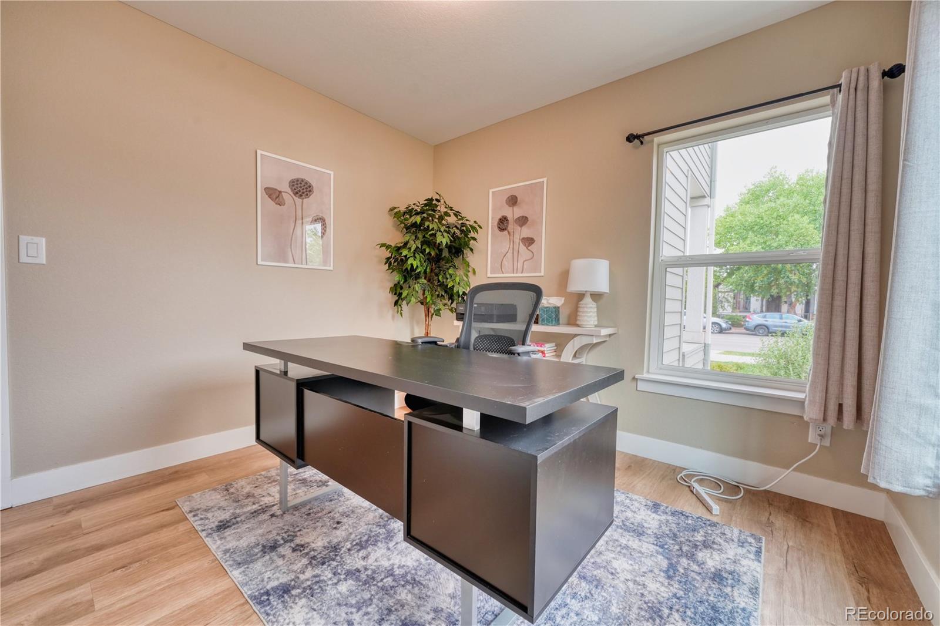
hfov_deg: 104.3
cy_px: 313
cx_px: 470
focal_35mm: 14
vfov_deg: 81.2
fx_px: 365
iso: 1250
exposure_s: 1/25
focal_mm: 14
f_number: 7.1
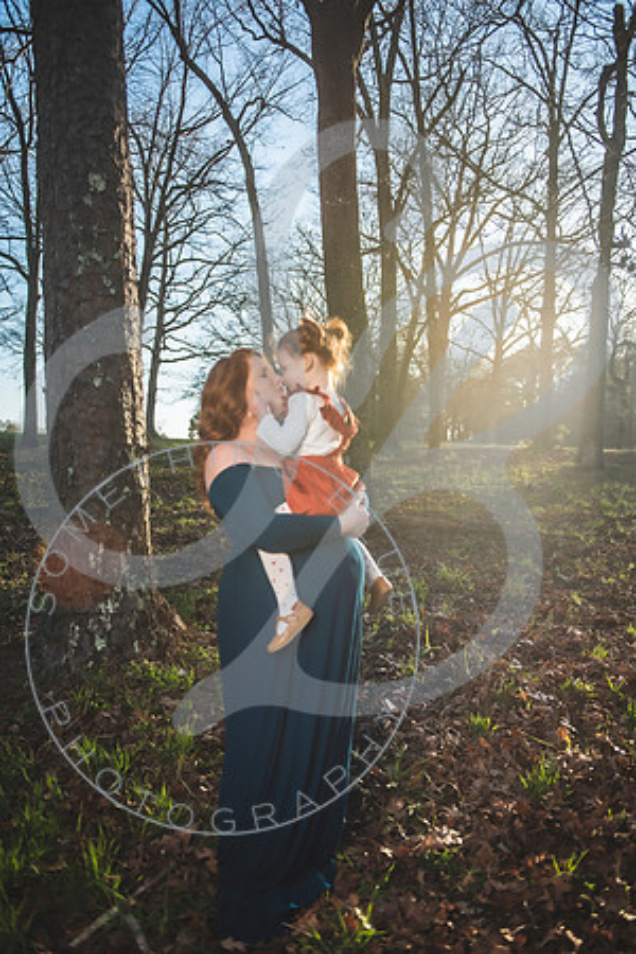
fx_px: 768
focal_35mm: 29
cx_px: 318
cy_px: 477
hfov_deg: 45.0
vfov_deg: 63.7
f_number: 2.8
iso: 100
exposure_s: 1/1000
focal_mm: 29
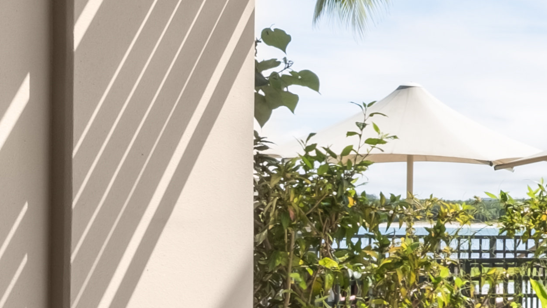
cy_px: 200
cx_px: 1097
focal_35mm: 104
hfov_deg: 16.0
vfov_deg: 11.6
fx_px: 1508
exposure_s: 1/200
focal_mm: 13
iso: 200
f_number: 10
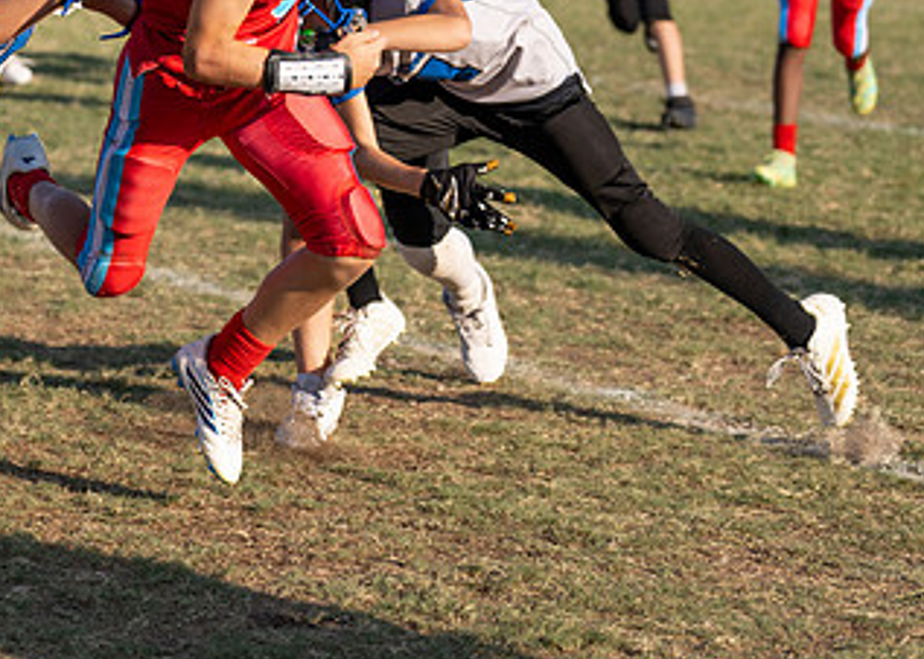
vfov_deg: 10.1
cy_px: 114
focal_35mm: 142
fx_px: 3724
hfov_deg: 14.1
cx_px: 160
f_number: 3.2
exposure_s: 1/2500
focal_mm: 70
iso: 125
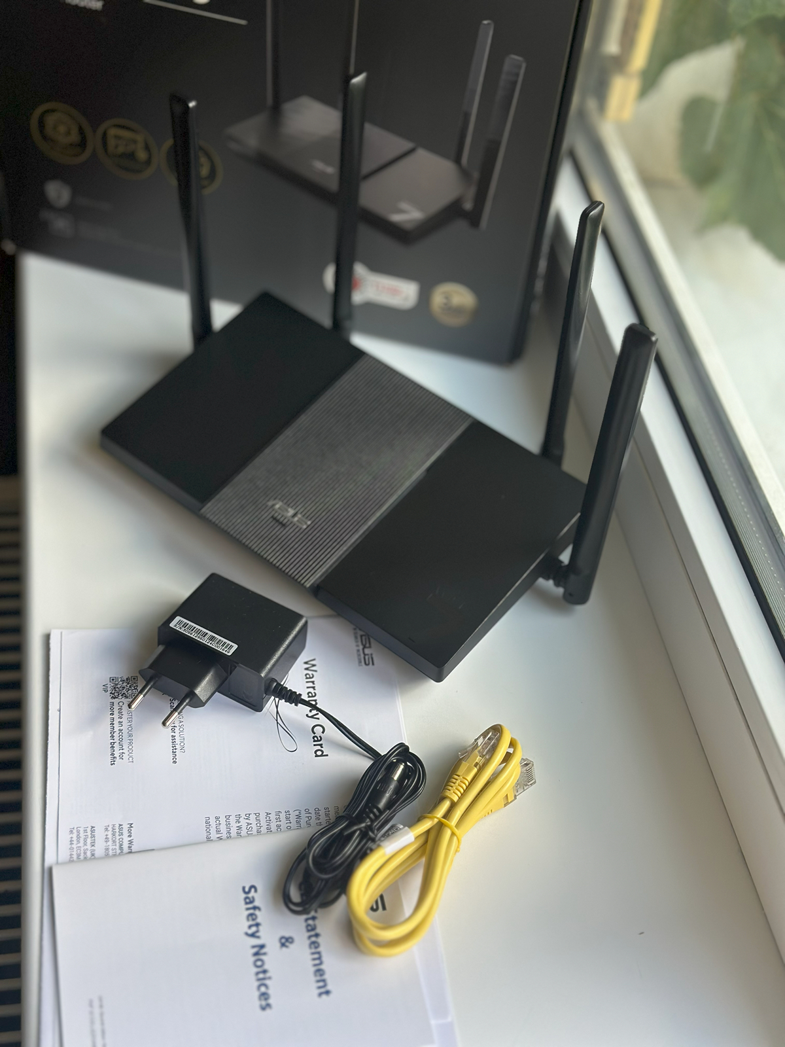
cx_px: 392
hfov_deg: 30.3
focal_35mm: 48
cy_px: 524
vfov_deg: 39.7
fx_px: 1451
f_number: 1.78
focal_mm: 6.86
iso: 80
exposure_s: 1/353
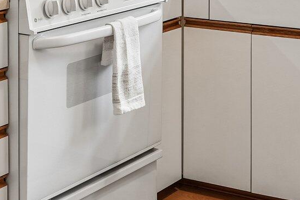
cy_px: -148
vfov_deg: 11.9
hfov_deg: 19.1
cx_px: 162
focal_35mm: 107
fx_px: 891
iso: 320
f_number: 9
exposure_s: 1/10
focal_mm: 28.5
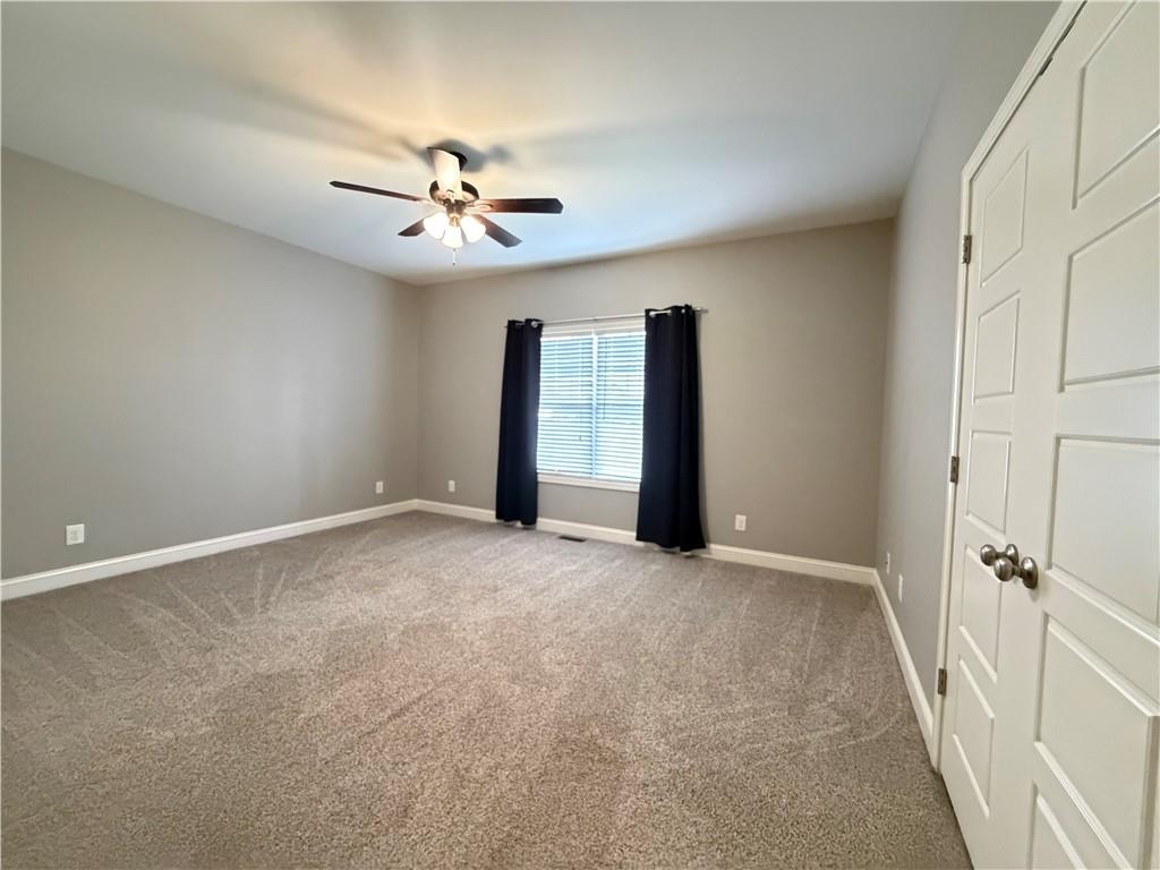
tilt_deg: -3.6
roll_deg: -1.8
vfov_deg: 85.7
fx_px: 469
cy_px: 435
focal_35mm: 14
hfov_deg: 102.1
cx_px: 580
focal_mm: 2.22
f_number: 2.2
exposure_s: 1/60
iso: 1000
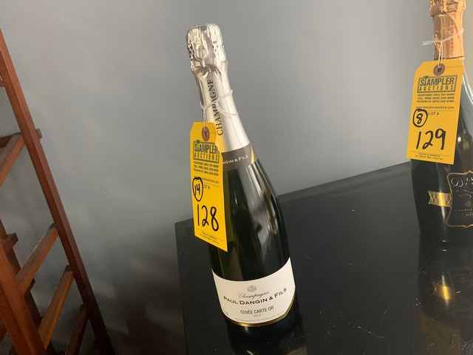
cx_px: 236
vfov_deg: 53.1
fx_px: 355
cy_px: 178
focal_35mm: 26
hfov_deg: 67.3
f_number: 1.8
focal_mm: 4.25
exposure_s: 1/30
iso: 500
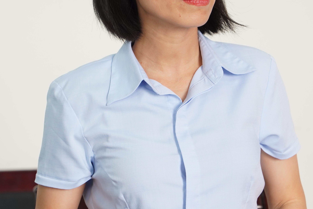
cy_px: 34
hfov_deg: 11.4
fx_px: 1565
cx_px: 147
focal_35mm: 180
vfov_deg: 7.6
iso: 1600
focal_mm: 105
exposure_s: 1/200
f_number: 5.6
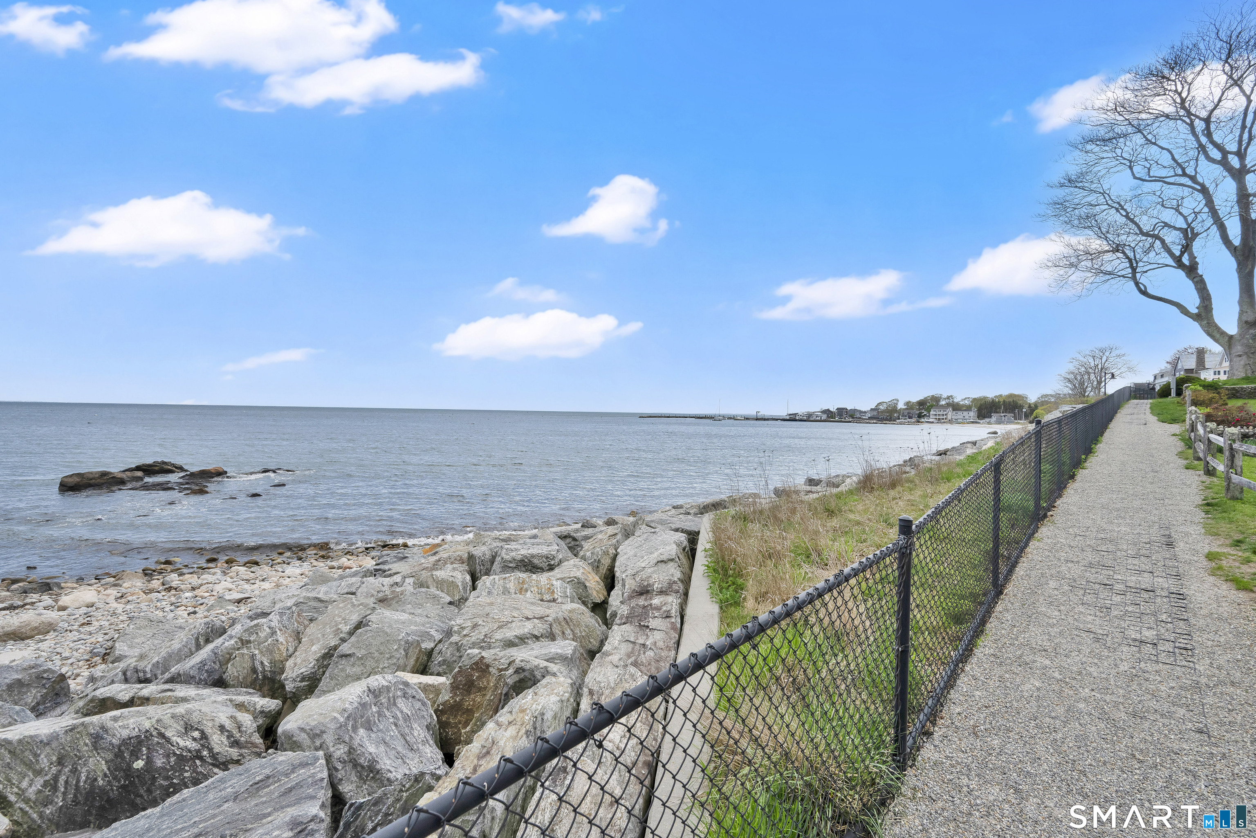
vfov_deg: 81.2
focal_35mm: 14
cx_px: 628
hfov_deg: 104.3
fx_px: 488
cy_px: 419
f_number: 9
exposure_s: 1/1250
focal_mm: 14
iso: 640
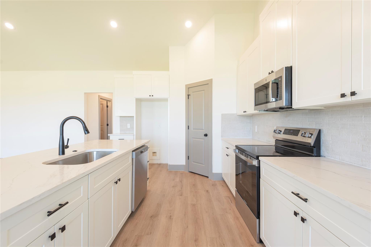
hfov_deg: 96.7
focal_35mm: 16
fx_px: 165
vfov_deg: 73.8
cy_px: 124
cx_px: 186
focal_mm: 16
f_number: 7.1
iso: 100
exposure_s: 1/6
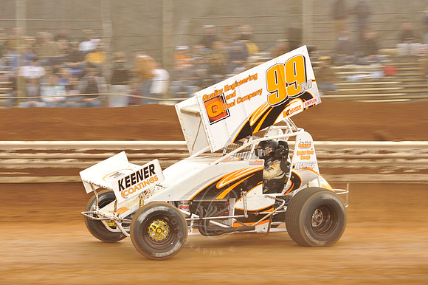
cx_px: 214
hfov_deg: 19.5
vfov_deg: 13.0
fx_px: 1248
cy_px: 142
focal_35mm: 105
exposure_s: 1/250
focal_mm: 105
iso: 400
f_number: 9
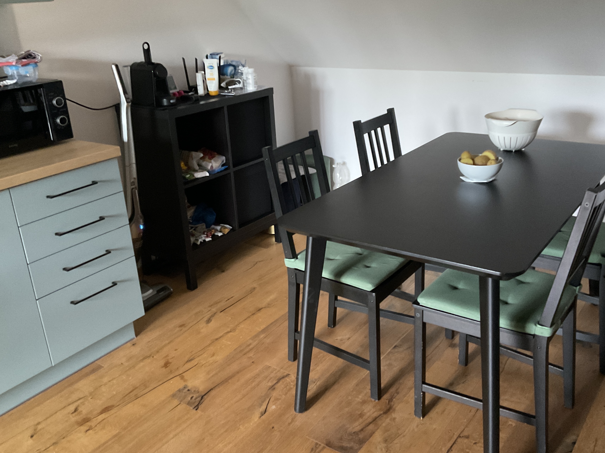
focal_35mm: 34
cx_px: 310
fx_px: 594
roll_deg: +3.0
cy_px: 221
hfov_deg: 54.0
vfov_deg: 41.8
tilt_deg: -22.3
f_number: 1.8
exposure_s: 1/30
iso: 320
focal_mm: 3
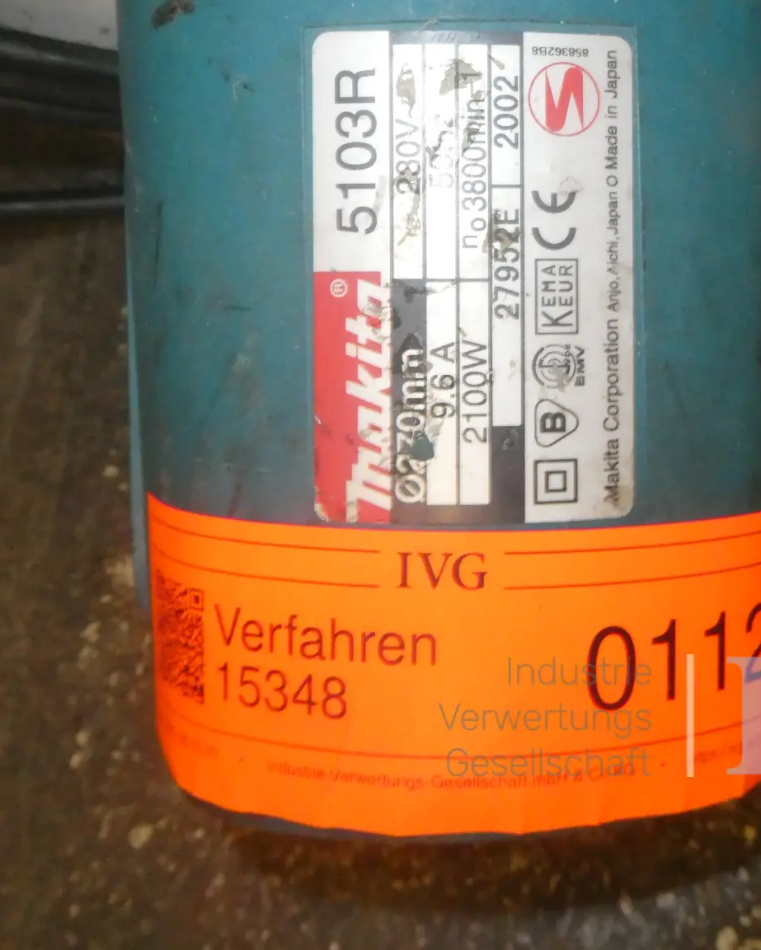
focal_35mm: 39
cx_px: 556
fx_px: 1098
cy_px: 302
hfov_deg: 37.4
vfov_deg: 46.0
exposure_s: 1/60
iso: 800
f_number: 3.3
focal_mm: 4.3
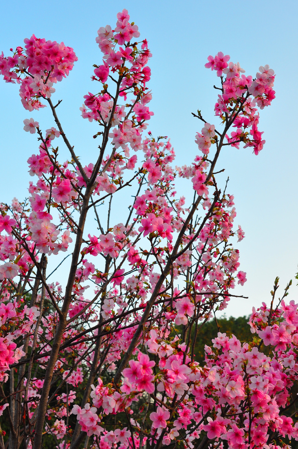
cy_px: 224
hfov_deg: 36.8
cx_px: 149
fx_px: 448
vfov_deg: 53.2
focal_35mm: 36
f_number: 5.6
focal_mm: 24
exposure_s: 1/125
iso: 200
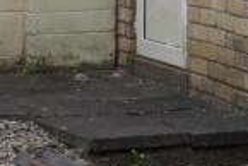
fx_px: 1731
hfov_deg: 7.9
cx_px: 484
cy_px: -151
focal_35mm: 251
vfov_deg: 5.4
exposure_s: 1/160
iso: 200
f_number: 7.1
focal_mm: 30
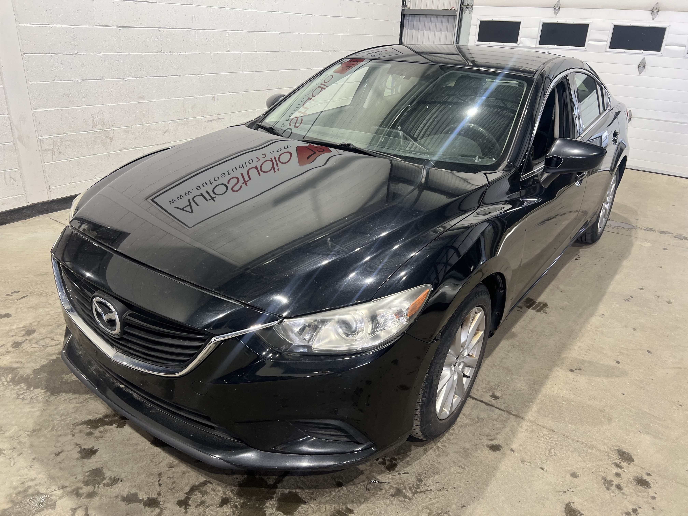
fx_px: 517
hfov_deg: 67.3
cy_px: 258
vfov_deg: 53.1
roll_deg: -3.0
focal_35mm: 26
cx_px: 344
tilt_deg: -24.1
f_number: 1.5
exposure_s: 1/60
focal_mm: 5.7
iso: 80
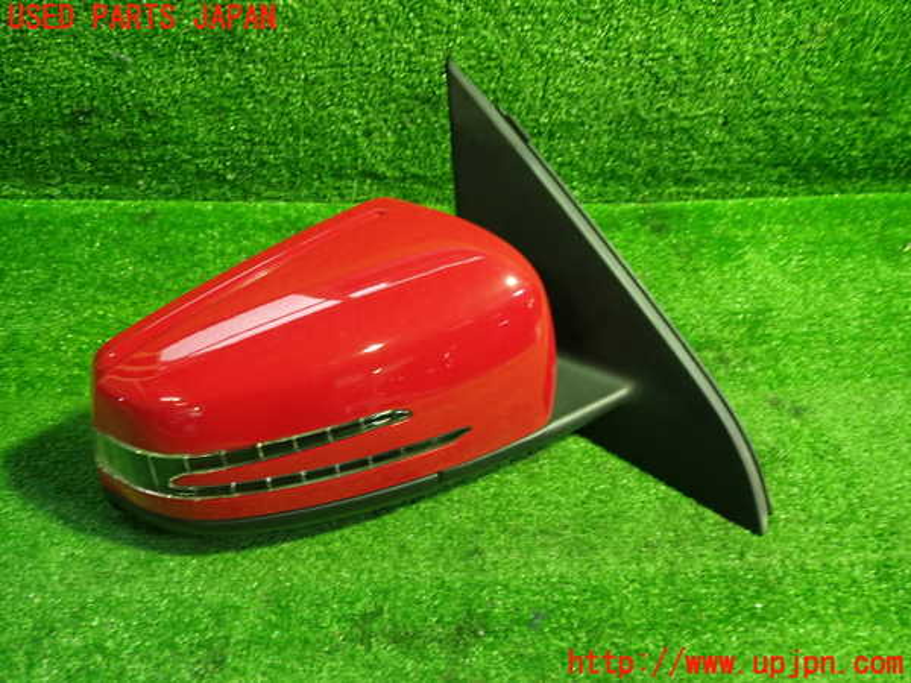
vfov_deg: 46.8
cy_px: 342
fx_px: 790
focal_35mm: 30
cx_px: 456
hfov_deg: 60.0
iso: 400
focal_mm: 5.4
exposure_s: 1/30
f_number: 2.3
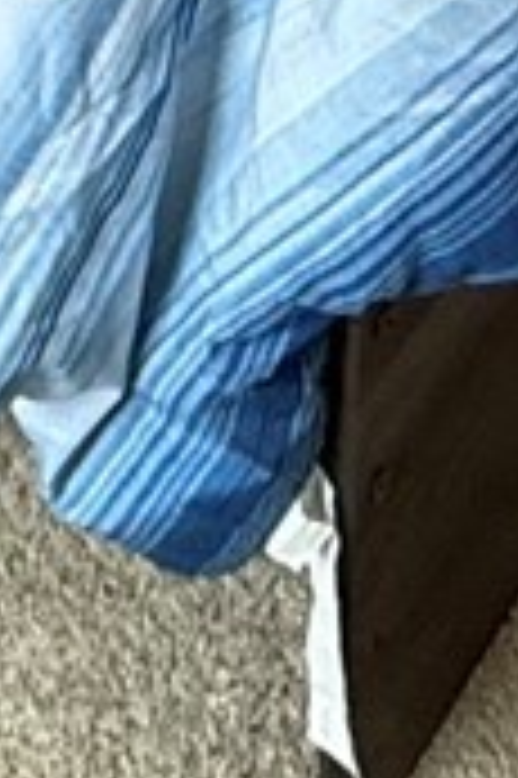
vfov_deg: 10.9
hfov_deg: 10.1
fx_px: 2919
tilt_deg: -11.5
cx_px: 414
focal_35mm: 135
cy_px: -1471
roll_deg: -1.6
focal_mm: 2.22
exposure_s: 1/60
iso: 250
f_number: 2.2
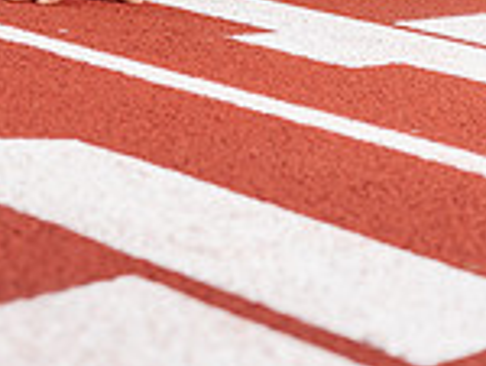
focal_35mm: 124
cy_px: -360
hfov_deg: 15.8
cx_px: 172
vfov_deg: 10.9
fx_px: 1744
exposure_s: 1/250
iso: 100
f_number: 4
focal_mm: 43
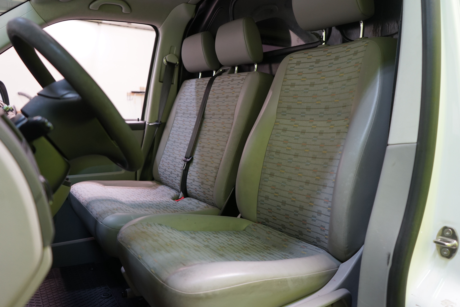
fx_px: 358
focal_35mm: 28
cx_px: 230
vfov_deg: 46.4
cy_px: 154
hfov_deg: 65.5
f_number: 3.5
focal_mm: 28
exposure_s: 1/30
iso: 640
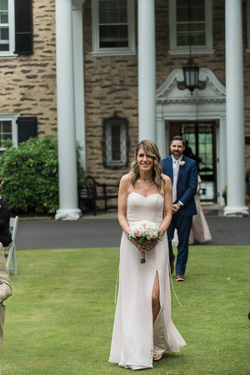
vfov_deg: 20.0
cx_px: 125
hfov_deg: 13.4
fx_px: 1062
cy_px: 188
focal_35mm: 102
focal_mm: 102
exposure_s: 1/1000
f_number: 4
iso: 800
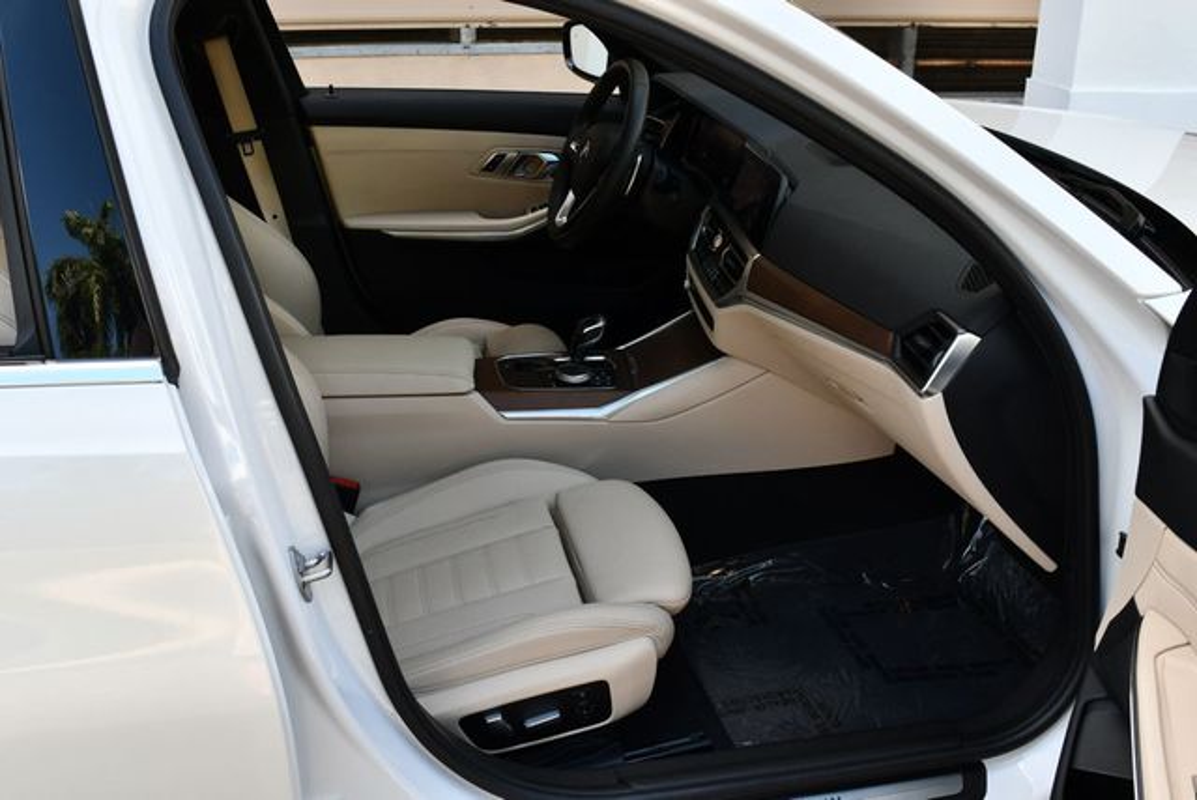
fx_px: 1198
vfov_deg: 36.9
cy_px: 400
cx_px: 598
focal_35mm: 36
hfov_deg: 53.1
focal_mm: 18
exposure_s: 1/250
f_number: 5.6
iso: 280
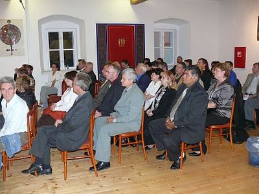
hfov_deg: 52.6
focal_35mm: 35
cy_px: 97
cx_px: 130
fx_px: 262
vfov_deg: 40.7
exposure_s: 1/30
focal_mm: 7.4
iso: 250
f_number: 2.8
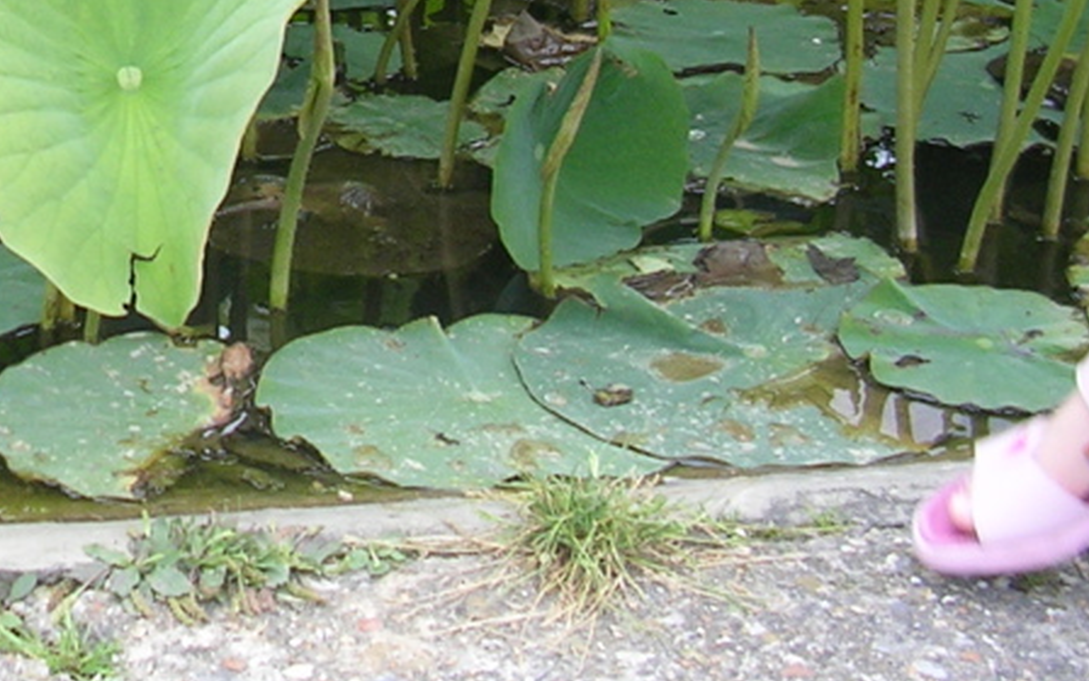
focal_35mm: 92
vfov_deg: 13.8
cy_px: -143
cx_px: -148
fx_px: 2730
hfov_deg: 21.3
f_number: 2.8
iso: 50
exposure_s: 1/206
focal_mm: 5.8
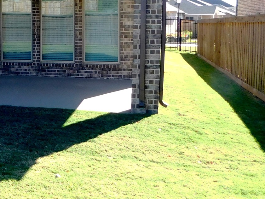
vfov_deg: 25.8
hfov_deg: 29.7
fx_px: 429
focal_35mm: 56
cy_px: 49
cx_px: -48
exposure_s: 1/400
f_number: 3
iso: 125
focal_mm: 4
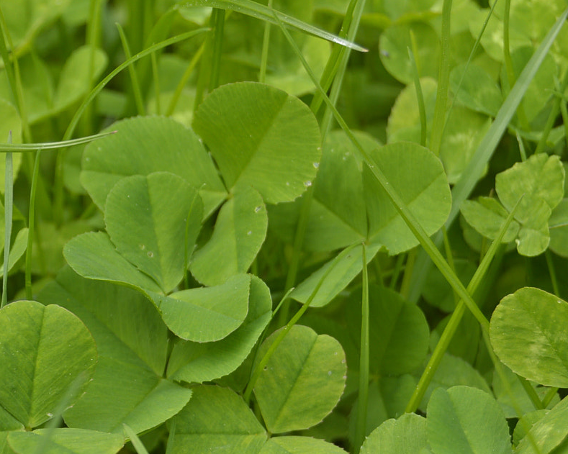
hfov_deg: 12.3
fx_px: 2638
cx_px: 240
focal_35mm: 157
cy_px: 311
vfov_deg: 9.8
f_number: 5.6
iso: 100
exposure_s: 1/125
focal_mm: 55
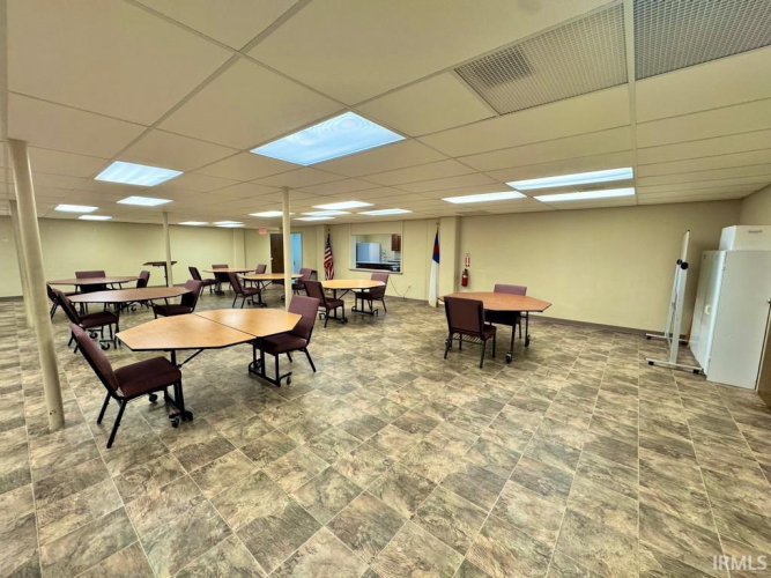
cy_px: 289
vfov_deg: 85.7
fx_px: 312
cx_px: 386
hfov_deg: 102.1
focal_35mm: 14
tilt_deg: -8.0
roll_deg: -0.9
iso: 160
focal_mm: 2.22
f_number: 2.2
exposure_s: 1/120
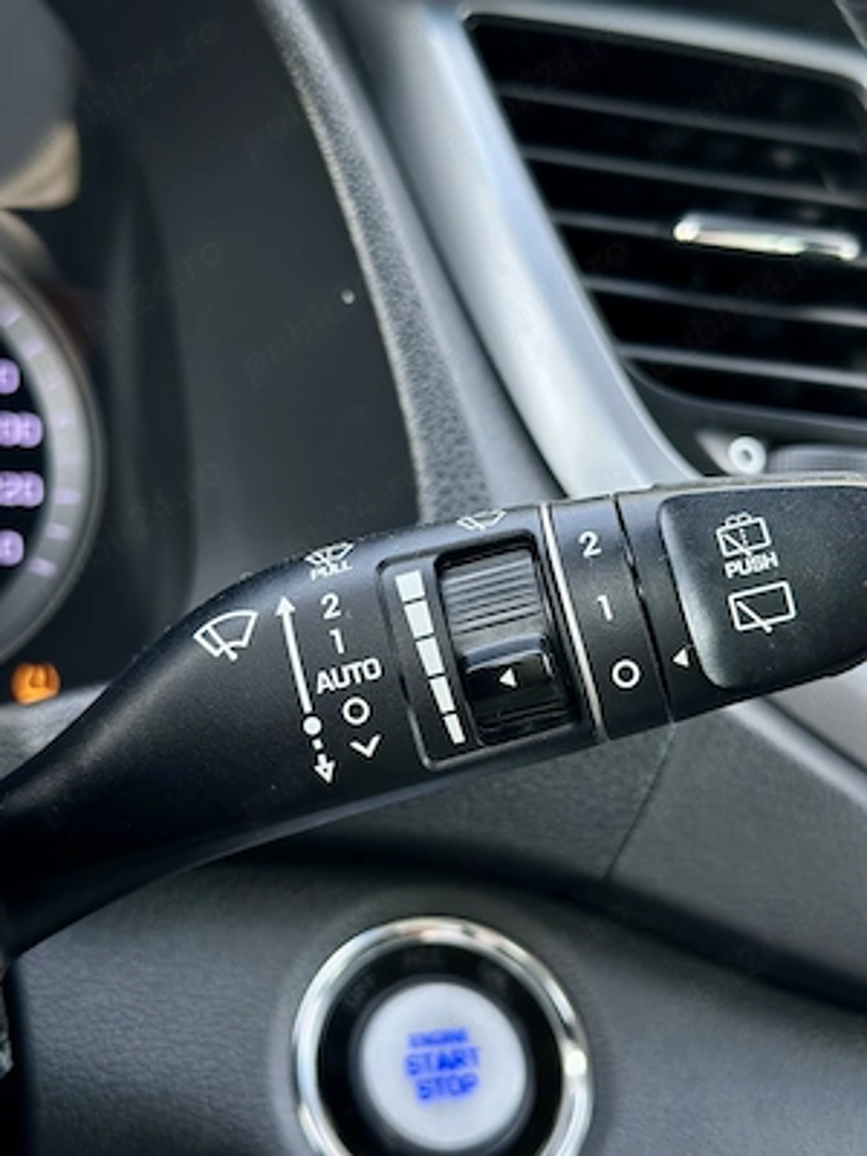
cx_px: 434
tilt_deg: -11.6
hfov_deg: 30.3
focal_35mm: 48
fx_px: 1603
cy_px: 578
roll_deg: -6.6
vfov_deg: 39.7
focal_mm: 6.86
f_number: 1.78
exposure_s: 1/121
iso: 100
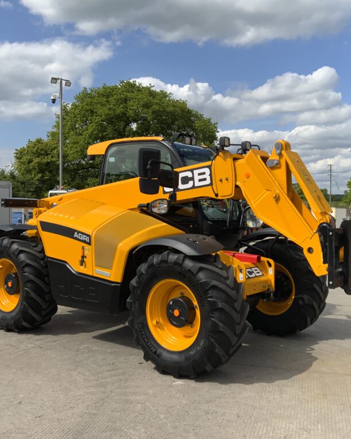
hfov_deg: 38.8
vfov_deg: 47.9
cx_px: 225
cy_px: 220
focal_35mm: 38
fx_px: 494
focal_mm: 3
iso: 16
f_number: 1.8
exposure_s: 1/2227
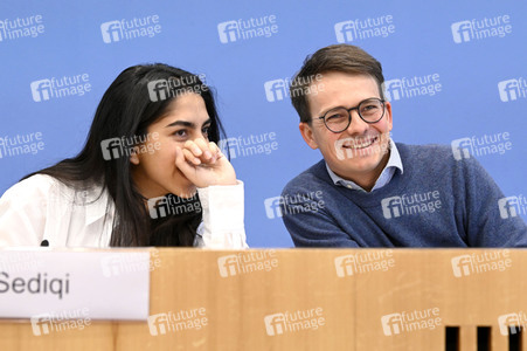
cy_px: 176
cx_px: 264
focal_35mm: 70
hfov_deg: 28.9
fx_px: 1024
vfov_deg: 19.4
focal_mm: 70
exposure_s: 1/640
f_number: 5
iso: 4000
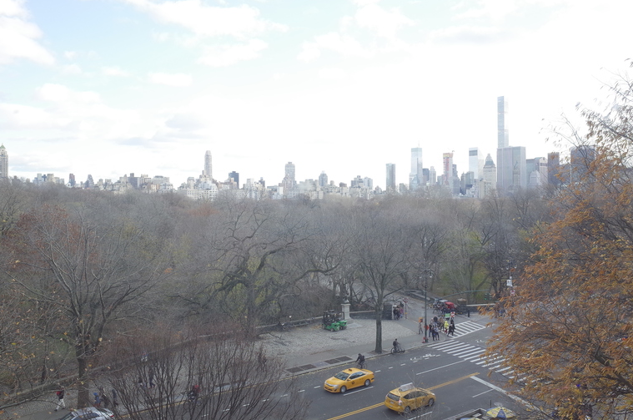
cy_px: 199
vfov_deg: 43.4
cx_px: 322
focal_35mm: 30
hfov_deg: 62.0
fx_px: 526
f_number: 5.6
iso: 320
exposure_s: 1/125
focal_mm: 18.3
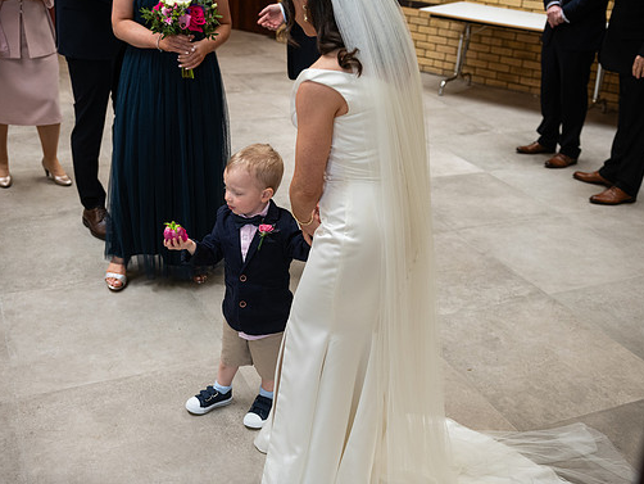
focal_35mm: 40
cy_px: 239
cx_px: 316
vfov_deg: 36.0
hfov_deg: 46.8
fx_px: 745
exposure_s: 1/160
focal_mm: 36
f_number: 3.5
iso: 800
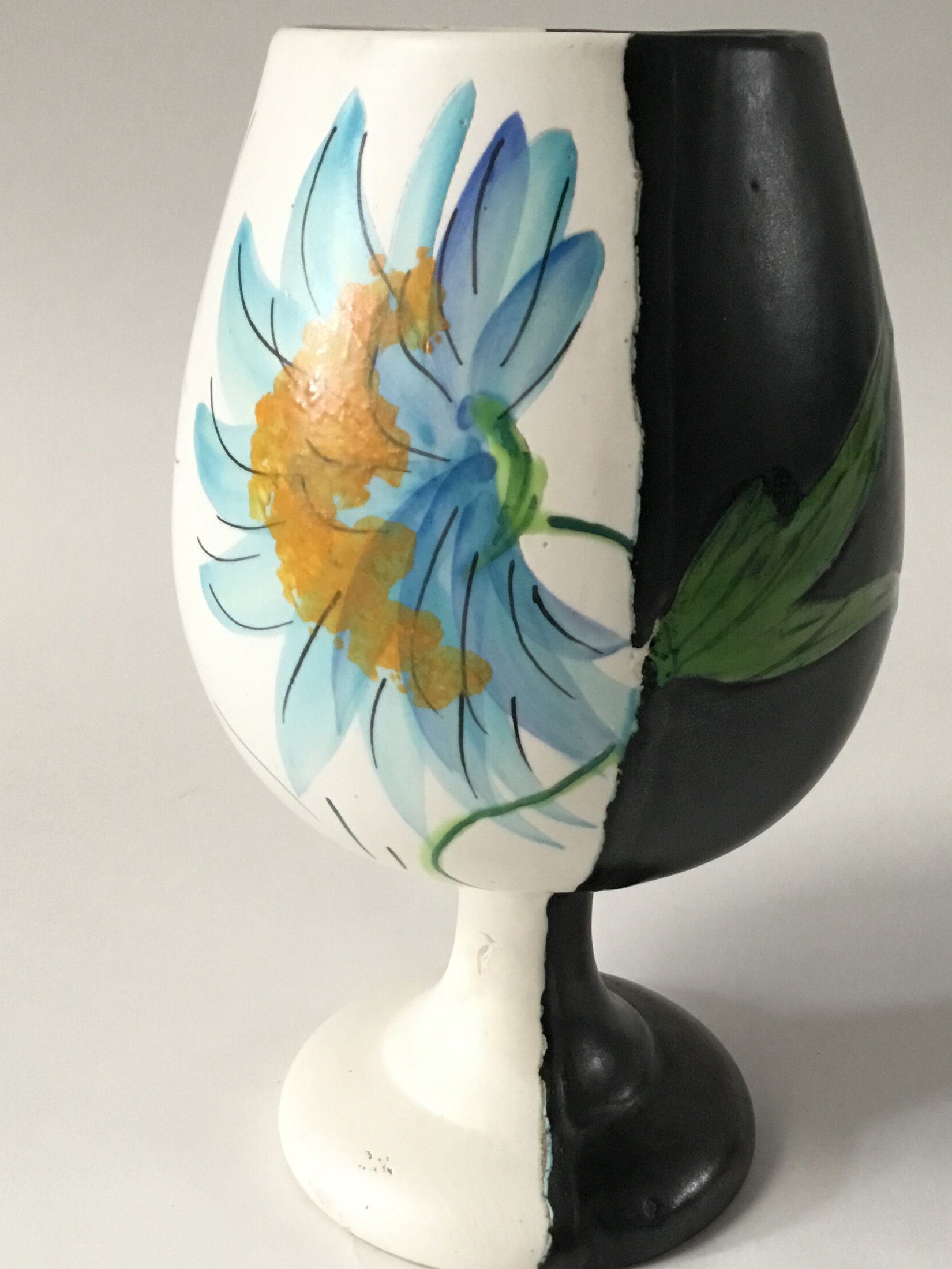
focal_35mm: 46
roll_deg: +0.0
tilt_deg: -18.1
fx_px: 1687
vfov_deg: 41.2
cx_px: 483
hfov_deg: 31.5
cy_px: 596
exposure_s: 1/33
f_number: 2.4
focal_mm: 3.3
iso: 200
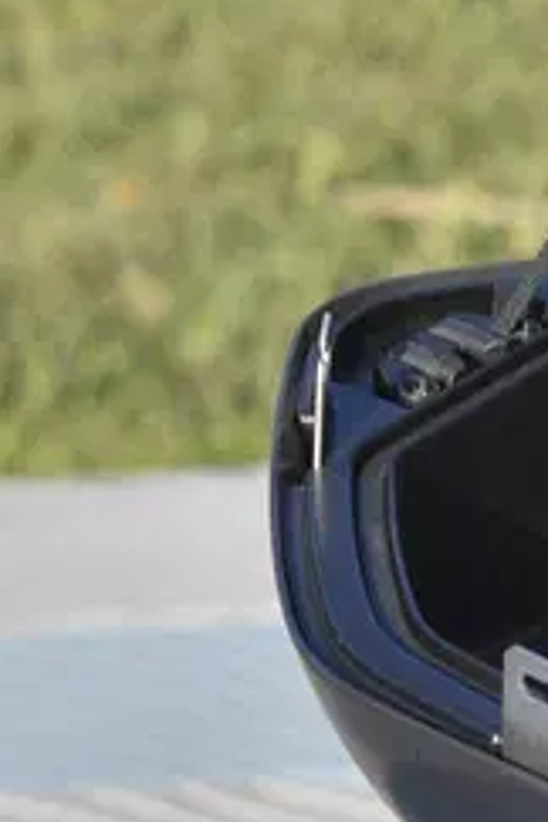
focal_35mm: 692
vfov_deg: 3.0
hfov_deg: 2.0
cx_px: 1745
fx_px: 15799
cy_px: 19
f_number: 8
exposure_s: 1/125
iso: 100
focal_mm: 140
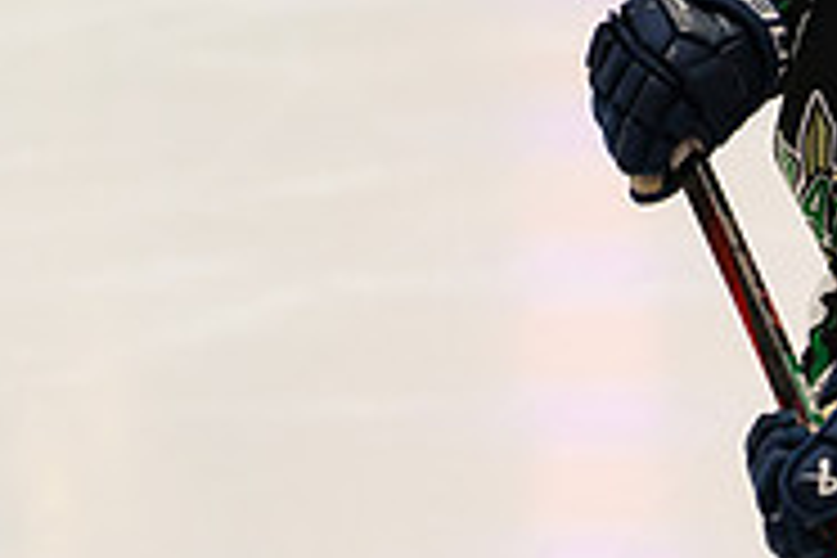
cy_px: 417
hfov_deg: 3.5
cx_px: 1205
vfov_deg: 2.3
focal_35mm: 594
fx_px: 13809
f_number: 2.8
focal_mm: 150
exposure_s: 1/1000
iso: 2000
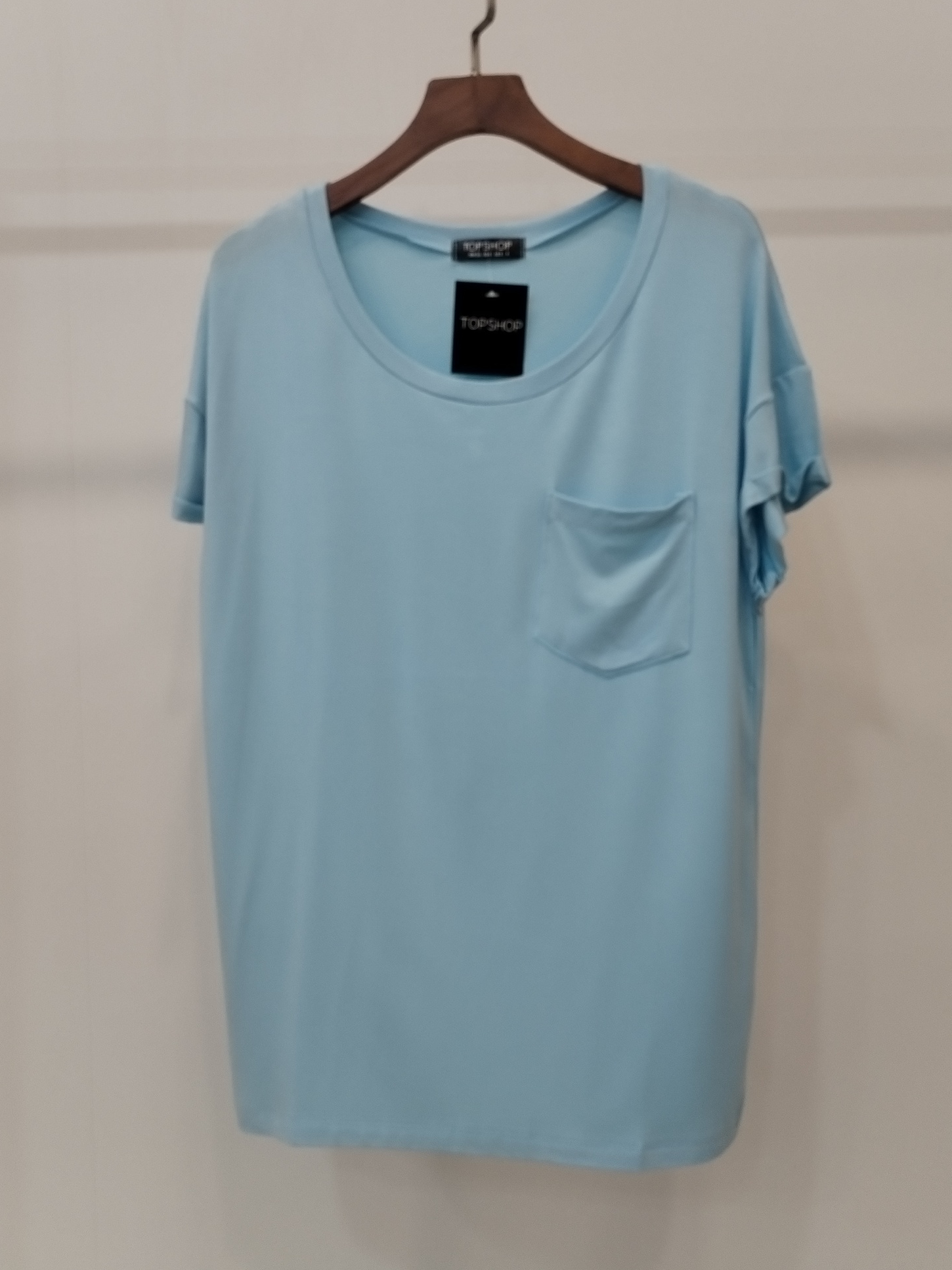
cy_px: 656
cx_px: 472
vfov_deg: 51.3
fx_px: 1320
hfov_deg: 39.7
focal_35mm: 36
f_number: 1.8
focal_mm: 4.75
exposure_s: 1/60
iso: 206
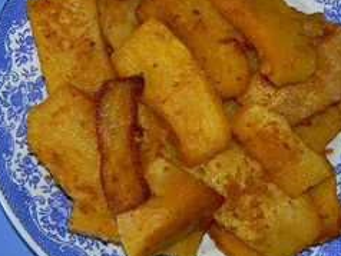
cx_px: 189
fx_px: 671
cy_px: 117
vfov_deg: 21.6
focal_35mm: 68
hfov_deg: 28.5
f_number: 2.8
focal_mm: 6
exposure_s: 1/30
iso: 100
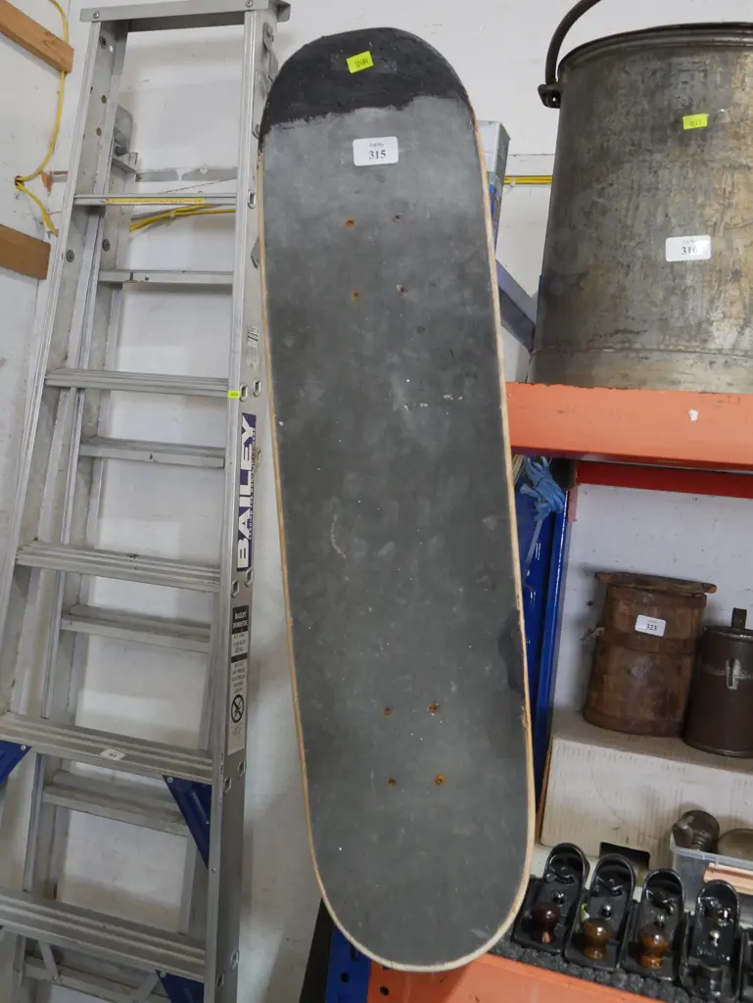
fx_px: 985
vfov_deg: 53.9
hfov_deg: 41.8
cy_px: 502
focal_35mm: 34
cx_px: 376
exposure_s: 1/60
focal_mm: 17
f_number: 4.5
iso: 800
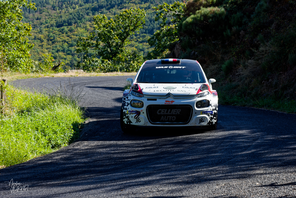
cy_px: 99
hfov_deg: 23.4
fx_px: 715
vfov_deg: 15.7
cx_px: 148
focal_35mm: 87
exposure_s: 1/500
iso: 400
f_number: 10
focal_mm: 58
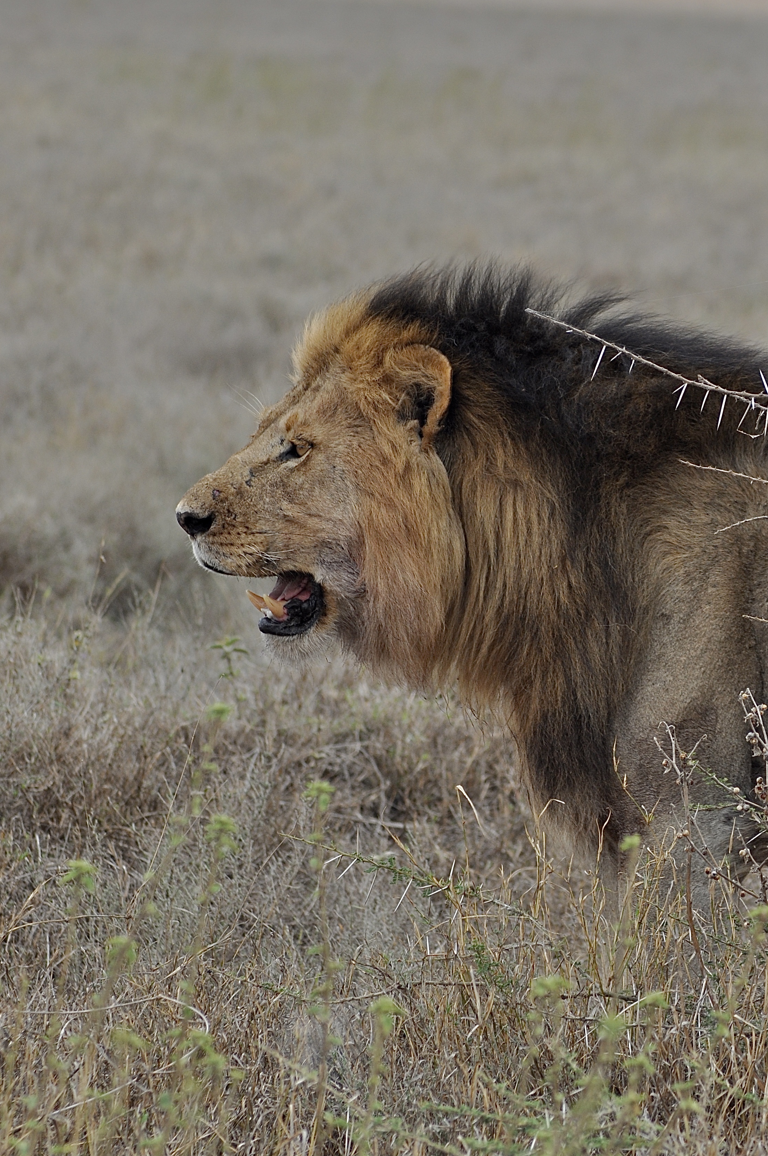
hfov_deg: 3.2
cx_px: 447
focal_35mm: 424
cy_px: 486
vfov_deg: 4.9
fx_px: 13599
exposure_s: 1/200
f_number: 10
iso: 200
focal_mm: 220
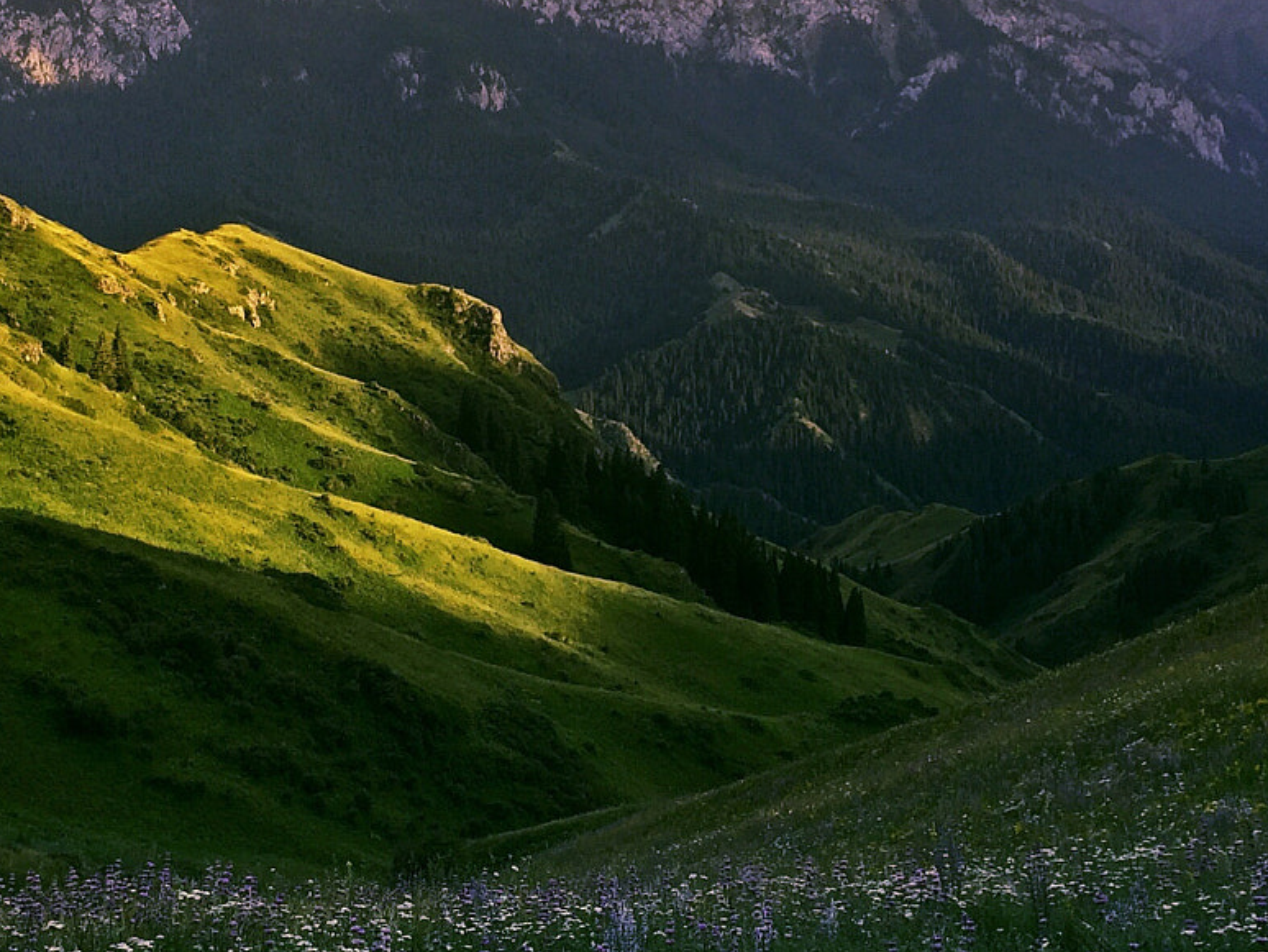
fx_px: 2198
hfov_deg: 32.1
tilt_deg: -2.7
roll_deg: +0.4
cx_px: 553
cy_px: 363
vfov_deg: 24.4
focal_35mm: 60
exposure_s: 1/719
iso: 32
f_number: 2.2
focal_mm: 4.15
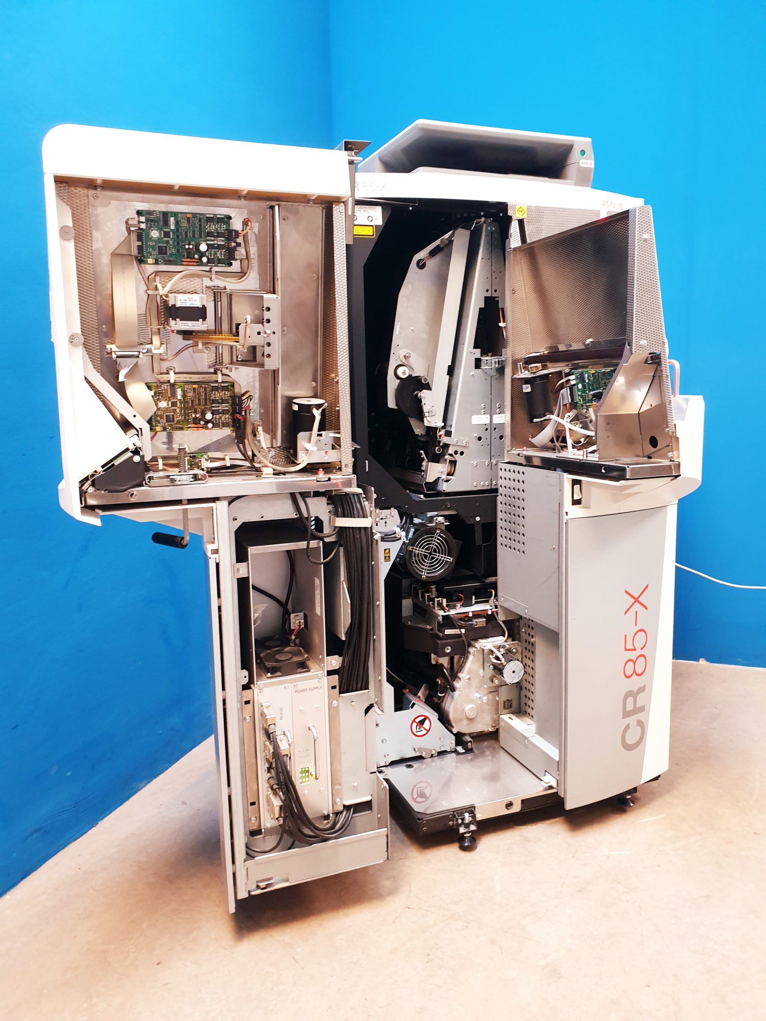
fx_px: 767
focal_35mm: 26
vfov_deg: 67.3
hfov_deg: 53.1
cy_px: 510
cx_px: 383
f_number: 2.4
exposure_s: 1/33
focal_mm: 4.3
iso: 250
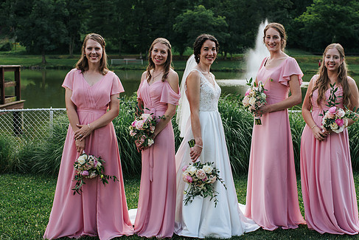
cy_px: 117
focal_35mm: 48
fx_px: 479
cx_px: 213
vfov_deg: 28.1
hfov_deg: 40.9
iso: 140
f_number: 3.2
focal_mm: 35
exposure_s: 1/640
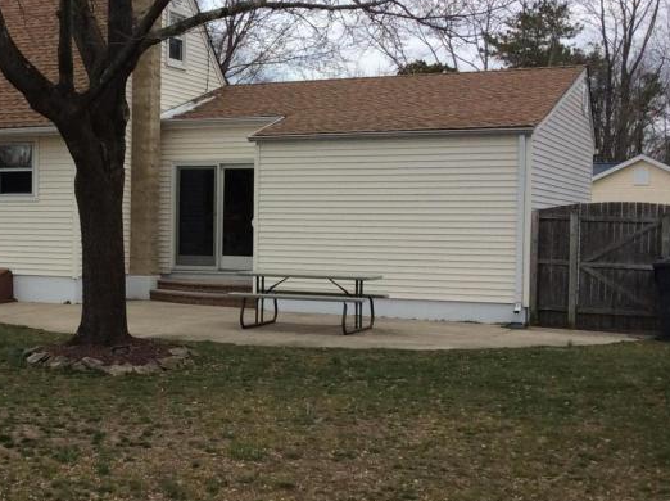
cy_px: 273
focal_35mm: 63
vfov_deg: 23.2
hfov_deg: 29.7
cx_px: 92
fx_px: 1218
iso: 32
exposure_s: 1/1271
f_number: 2.4
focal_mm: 3.3
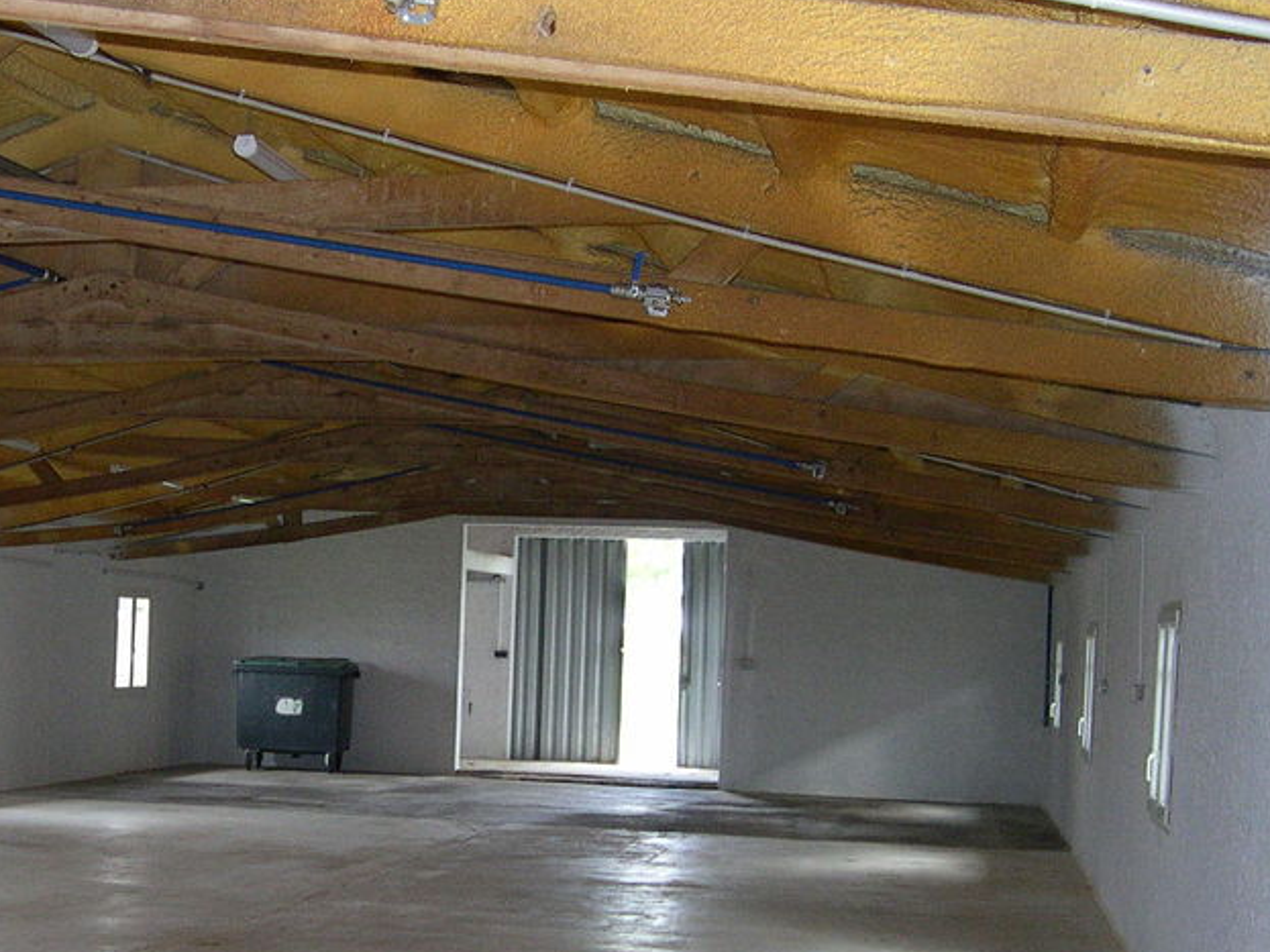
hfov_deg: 31.0
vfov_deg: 24.0
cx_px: 285
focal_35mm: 61
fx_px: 2238
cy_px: 589
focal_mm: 8
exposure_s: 1/60
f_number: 2.8
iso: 400
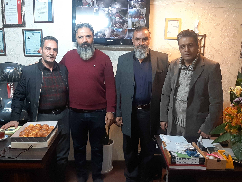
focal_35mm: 27
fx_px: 189
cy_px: 91
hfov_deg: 65.3
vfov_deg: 51.4
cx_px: 121
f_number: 1.7
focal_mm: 3.93
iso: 100
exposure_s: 1/50
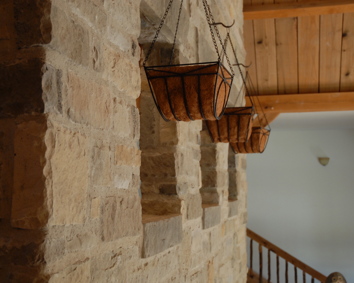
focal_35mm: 53
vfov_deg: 28.8
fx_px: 551
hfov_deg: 35.6
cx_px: 188
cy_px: 142
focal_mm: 31
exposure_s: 1/25
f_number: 4
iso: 400
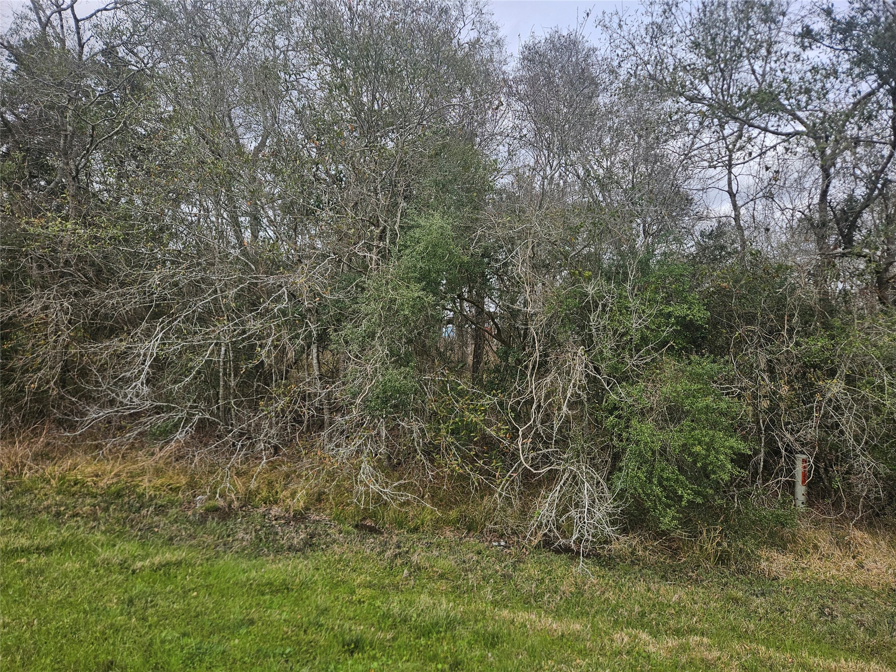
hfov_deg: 73.9
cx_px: 448
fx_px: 595
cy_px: 336
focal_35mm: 23
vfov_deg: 58.9
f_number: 1.8
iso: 40
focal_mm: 5.4
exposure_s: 1/1328
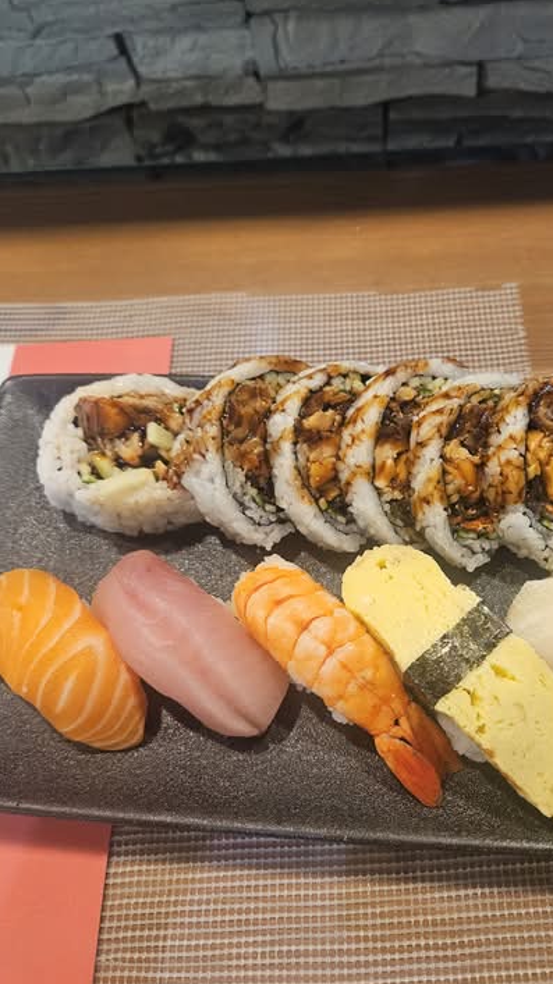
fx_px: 679
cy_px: 503
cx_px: 372
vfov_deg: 71.9
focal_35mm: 26
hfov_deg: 43.7
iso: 400
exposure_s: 1/120
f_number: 1.8
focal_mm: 5.4
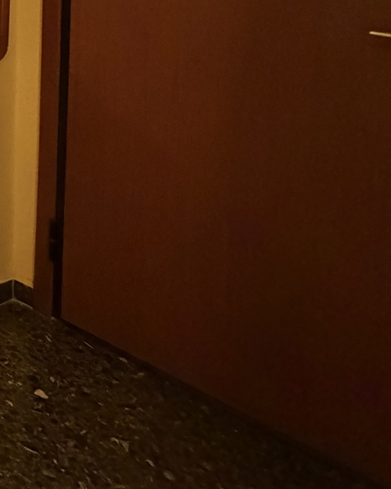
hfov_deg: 19.6
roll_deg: +0.7
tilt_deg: -3.3
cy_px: -53
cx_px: -377
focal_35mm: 45
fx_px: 651
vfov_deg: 35.1
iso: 640
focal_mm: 2.22
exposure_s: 1/50
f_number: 2.2
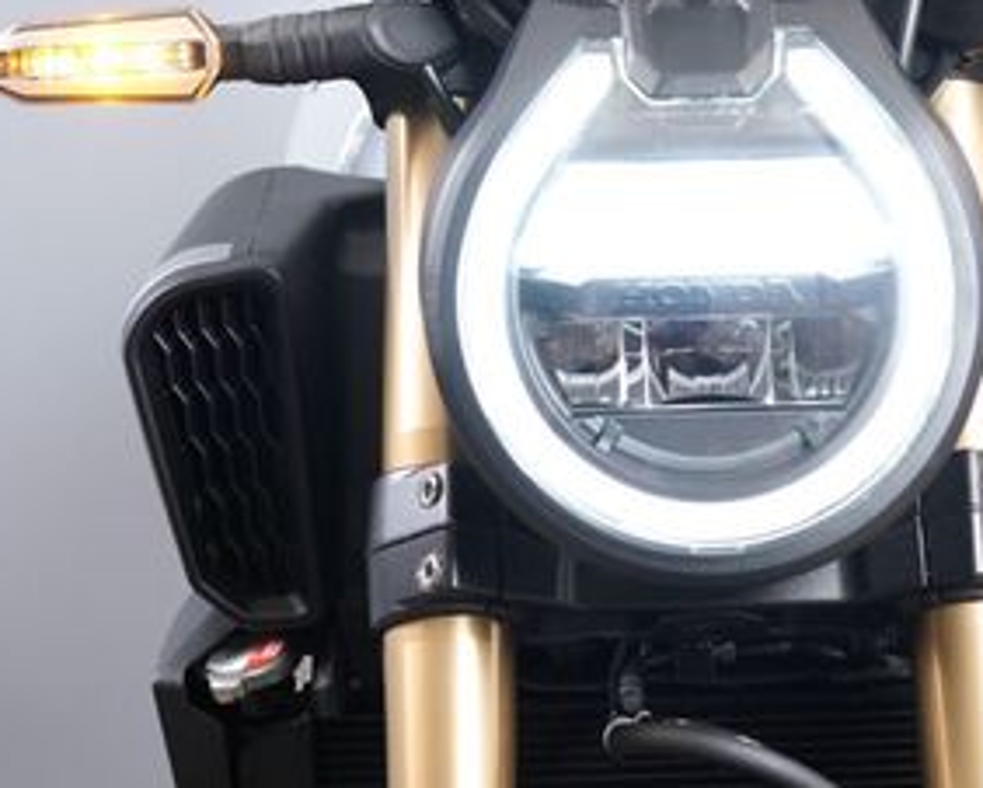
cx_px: 680
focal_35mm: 134
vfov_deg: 11.5
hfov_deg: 14.3
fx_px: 3901
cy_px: 173
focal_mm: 63
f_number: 4
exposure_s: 1/100
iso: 1600
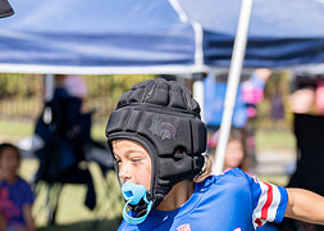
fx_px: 1847
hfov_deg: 10.0
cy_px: 204
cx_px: 203
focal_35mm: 201
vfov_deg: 7.1
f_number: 2.8
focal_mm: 70
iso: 100
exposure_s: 1/1600
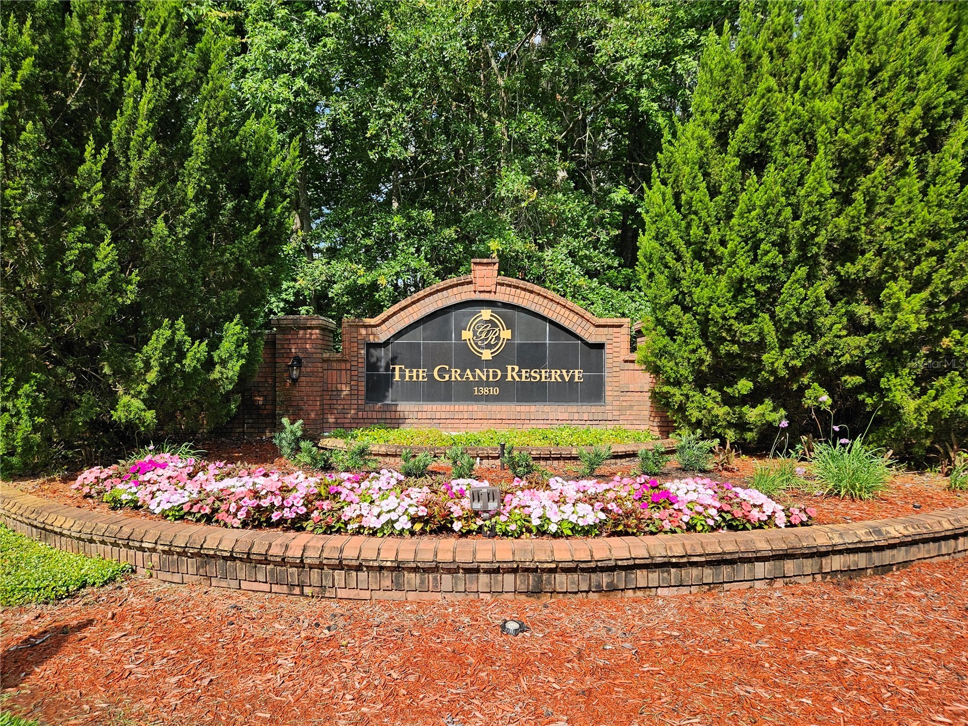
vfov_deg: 58.9
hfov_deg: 73.9
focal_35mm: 23
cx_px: 484
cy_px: 363
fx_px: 643
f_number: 1.8
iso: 32
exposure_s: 1/1476
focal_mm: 5.4
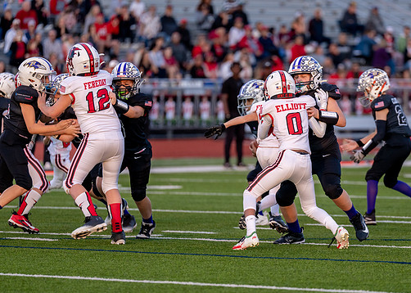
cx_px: 293
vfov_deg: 5.0
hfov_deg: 7.0
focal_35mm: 289
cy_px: 160
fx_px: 3372
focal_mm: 200
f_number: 2.8
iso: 500
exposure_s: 1/1250
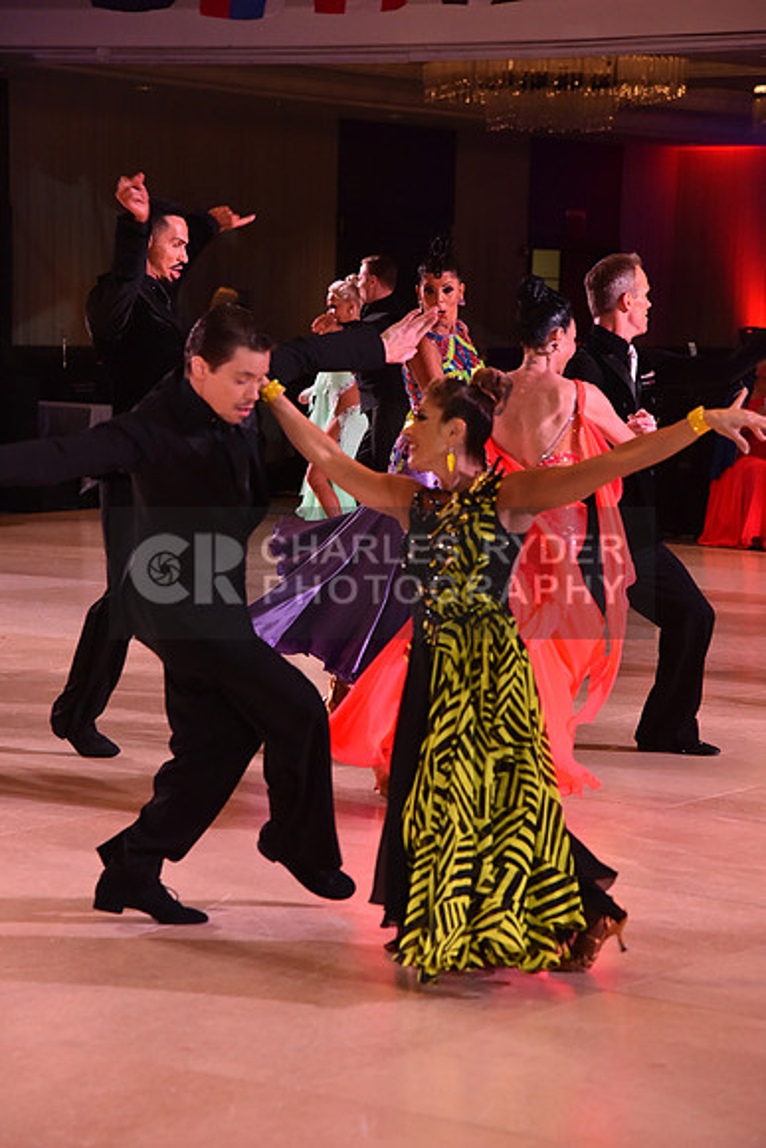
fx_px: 3349
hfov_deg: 13.0
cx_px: 383
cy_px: 574
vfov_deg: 19.5
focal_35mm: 105
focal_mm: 105
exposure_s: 1/320
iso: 2500
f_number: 5.6
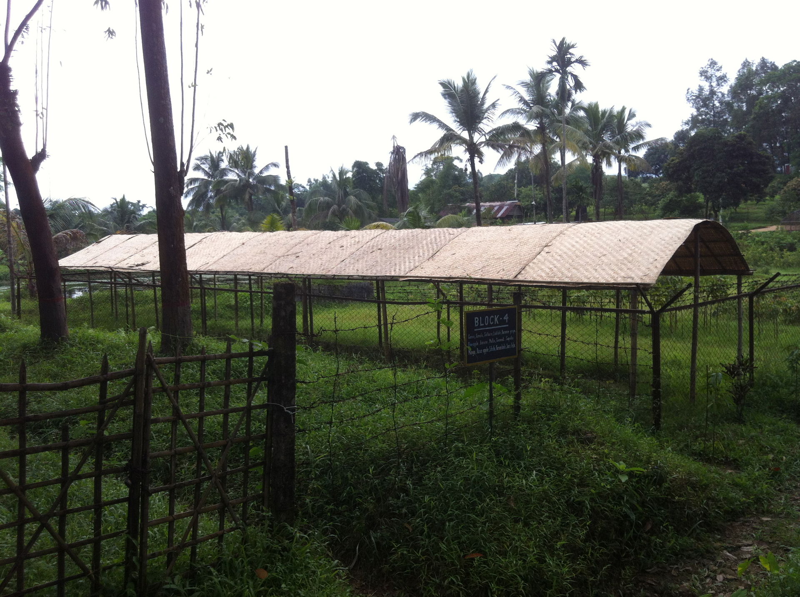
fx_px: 808
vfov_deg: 40.6
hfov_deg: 52.7
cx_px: 400
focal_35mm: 35
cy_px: 298
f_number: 2.8
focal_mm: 3.85
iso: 80
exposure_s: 1/670
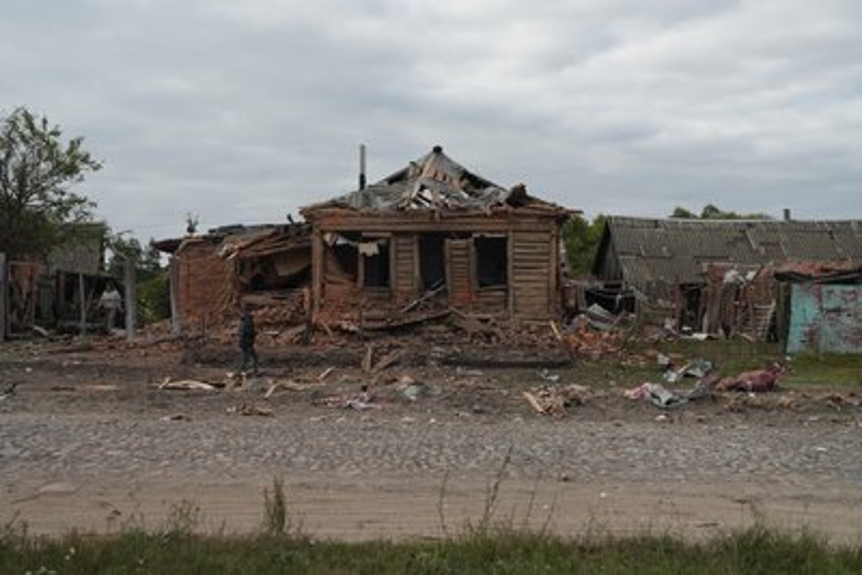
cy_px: 288
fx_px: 1198
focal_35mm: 50
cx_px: 431
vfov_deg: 27.0
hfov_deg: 39.6
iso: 800
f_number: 5
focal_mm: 50
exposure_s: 1/100
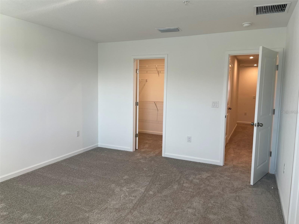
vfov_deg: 53.1
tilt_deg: -5.4
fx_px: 225
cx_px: 150
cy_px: 112
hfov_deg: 67.3
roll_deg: -1.6
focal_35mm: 26
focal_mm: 5.1
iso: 50
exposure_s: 1/120
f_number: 1.6
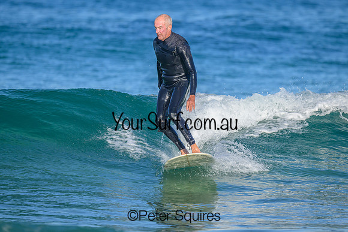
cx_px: 184
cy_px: 109
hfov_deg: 2.4
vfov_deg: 1.6
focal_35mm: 846
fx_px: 8177
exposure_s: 1/2000
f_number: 6.3
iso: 320
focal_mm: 800
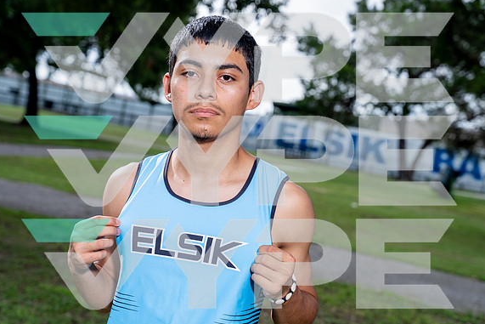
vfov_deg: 18.7
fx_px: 984
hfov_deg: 27.7
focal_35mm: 73
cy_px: 161
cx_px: 240
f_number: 5.6
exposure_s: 1/250
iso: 100
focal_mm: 70
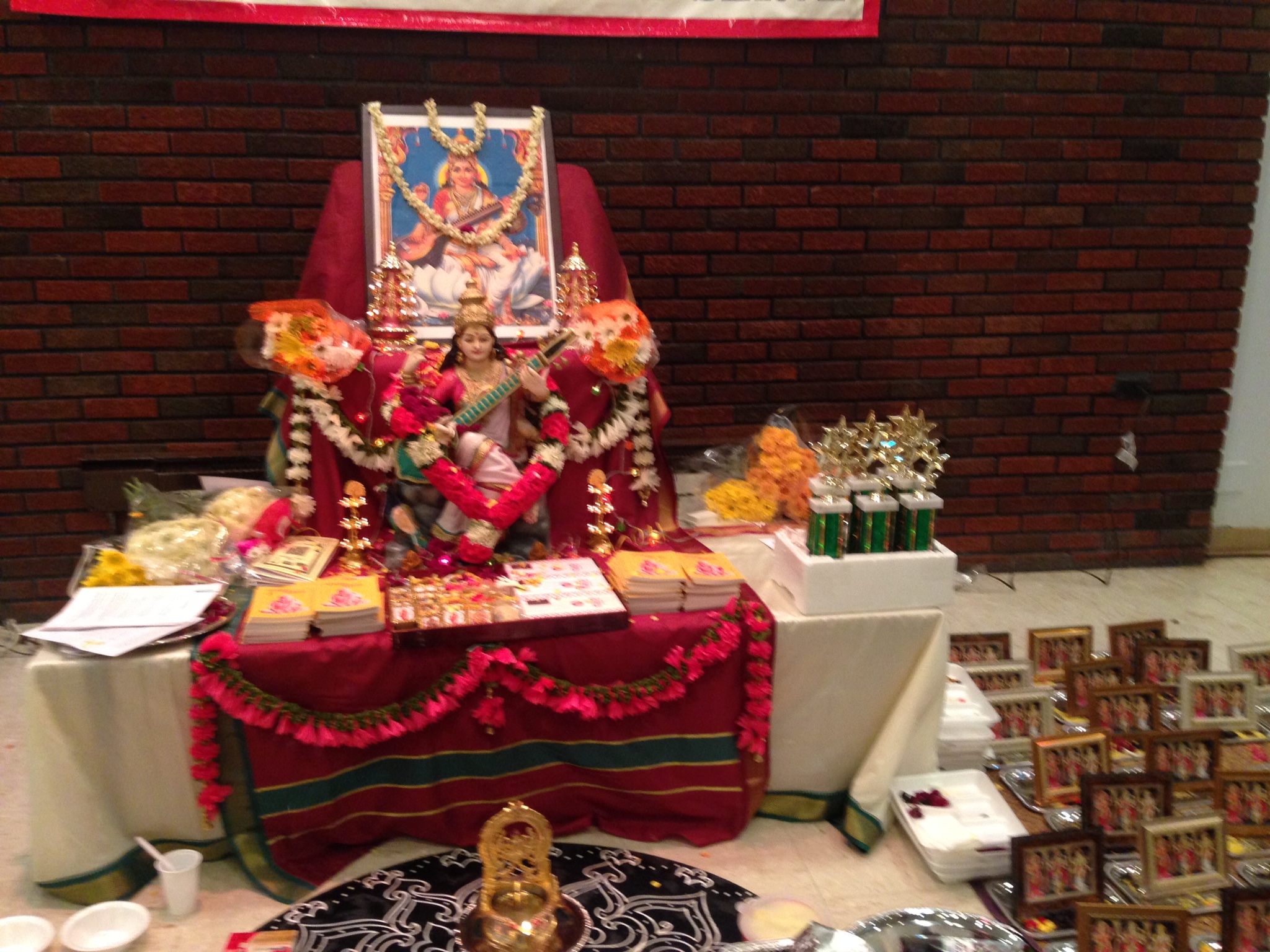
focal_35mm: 33
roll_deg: -1.1
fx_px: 1211
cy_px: 476
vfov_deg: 42.9
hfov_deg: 55.4
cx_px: 635
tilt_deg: -15.4
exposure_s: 1/20
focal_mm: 4.12
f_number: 2.4
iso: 200
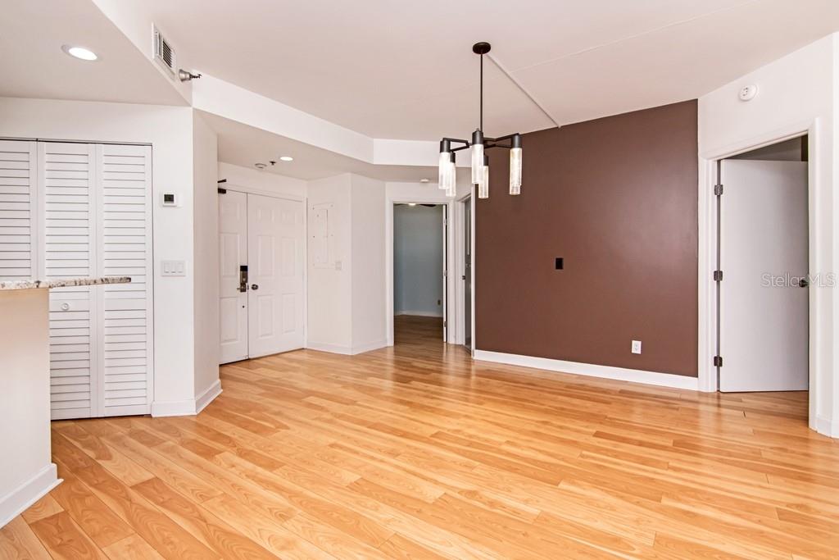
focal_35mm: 16
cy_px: 280
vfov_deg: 72.1
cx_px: 420
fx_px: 385
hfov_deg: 95.0
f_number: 7.1
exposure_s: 1/200
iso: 640
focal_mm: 11
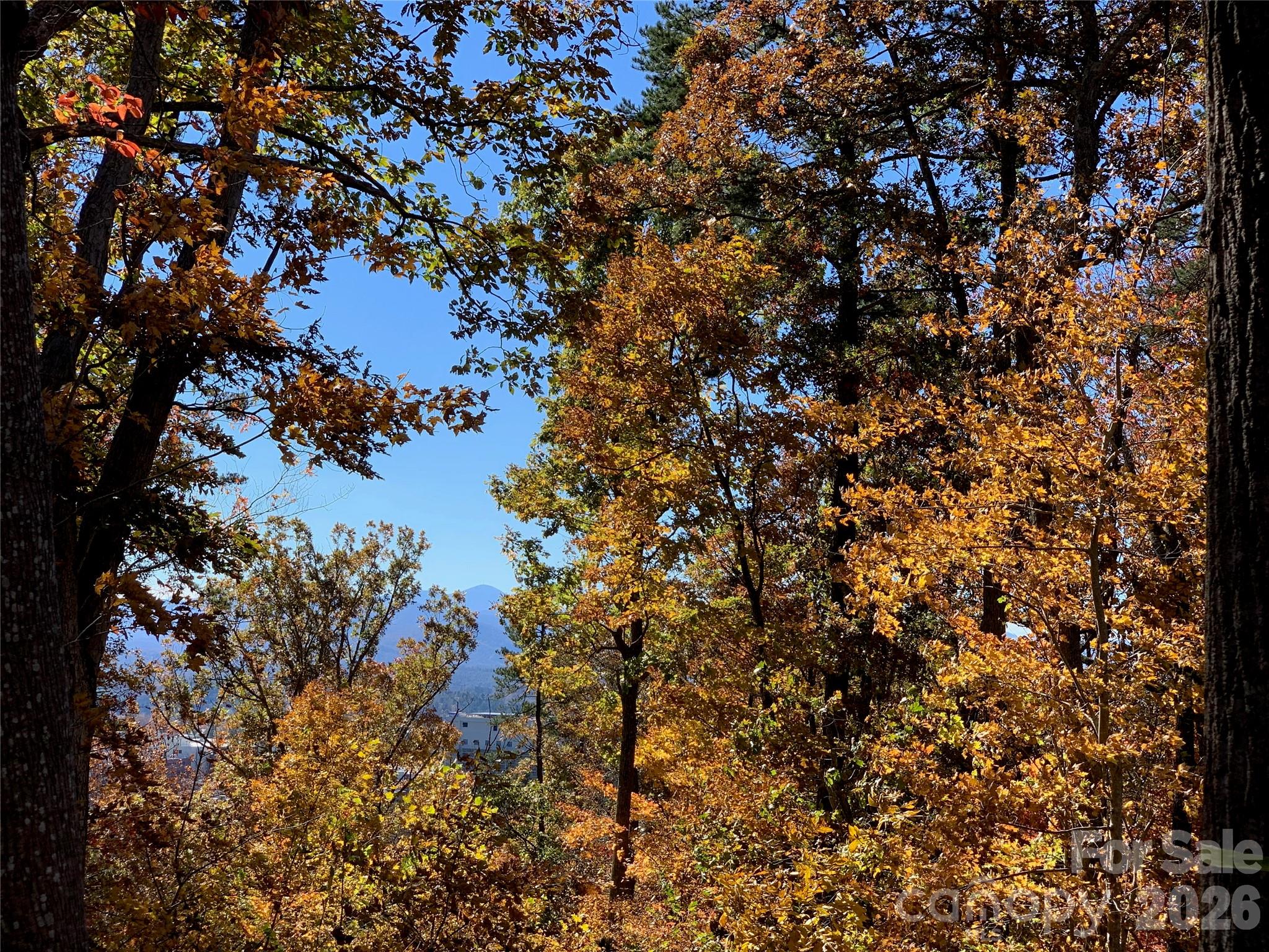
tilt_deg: +7.0
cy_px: 476
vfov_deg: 28.0
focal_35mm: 52
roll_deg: -2.9
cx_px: 634
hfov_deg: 36.8
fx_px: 1906
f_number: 2.4
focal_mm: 6
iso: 16
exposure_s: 1/545
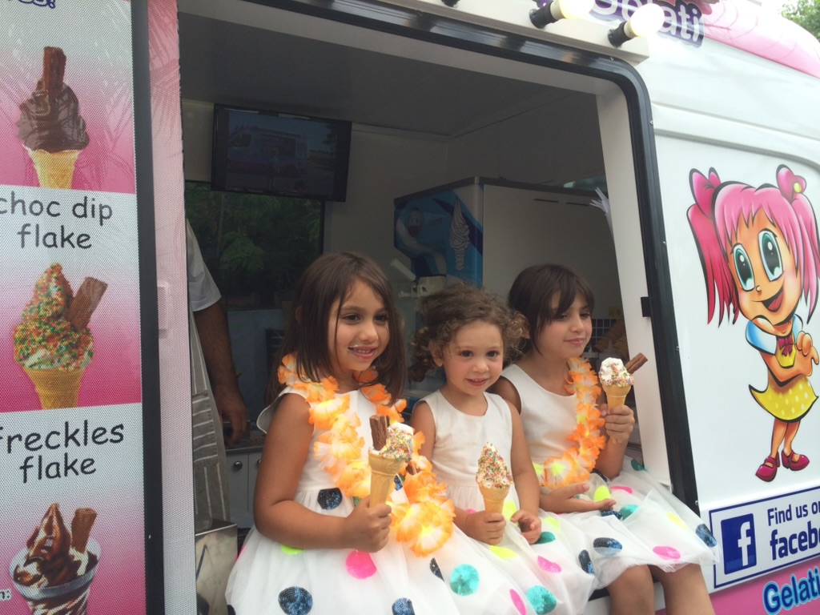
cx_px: 410
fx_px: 711
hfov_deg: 60.0
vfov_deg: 46.8
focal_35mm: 30
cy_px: 308
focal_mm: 4.12
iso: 32
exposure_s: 1/533
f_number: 2.2
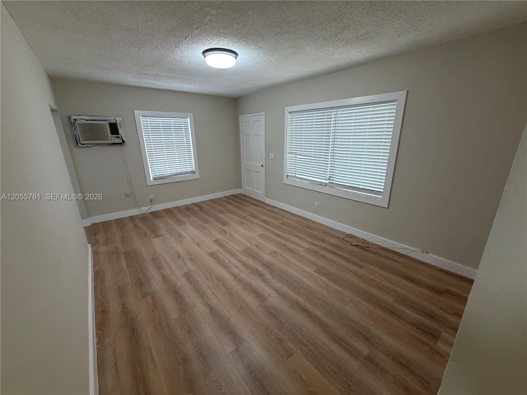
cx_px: 264
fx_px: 213
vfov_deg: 85.7
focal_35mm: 14
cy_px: 198
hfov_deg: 102.1
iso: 250
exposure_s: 1/120
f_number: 2.2
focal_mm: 2.22
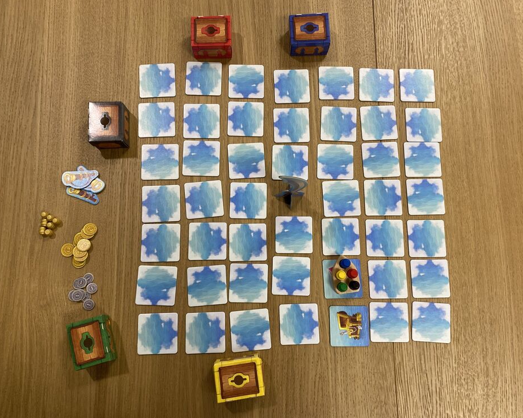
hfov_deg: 62.2
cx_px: 273
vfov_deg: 51.5
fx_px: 433
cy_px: 214
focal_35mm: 28
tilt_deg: -81.3
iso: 125
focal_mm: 4.25
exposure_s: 1/100
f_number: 1.8
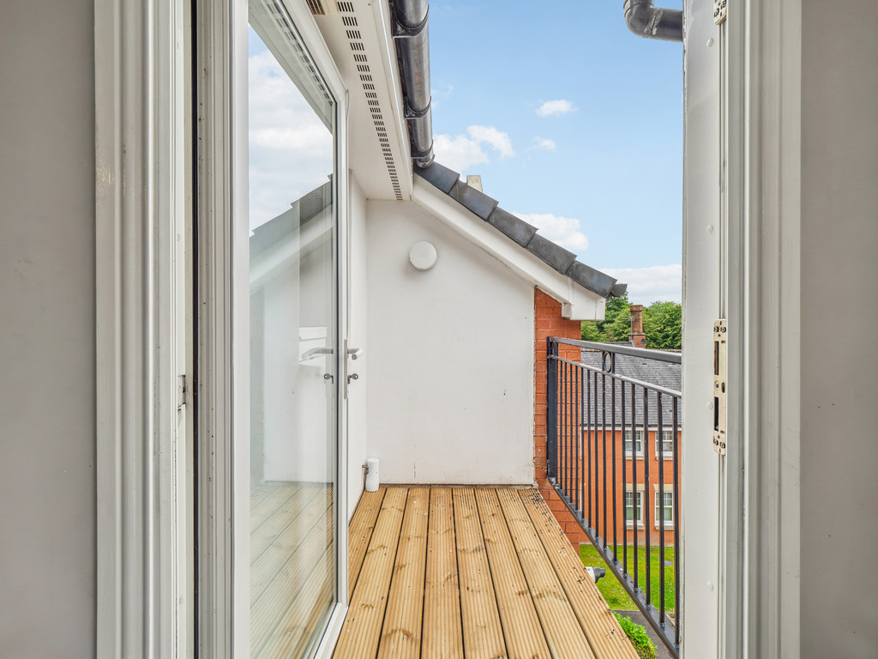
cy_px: 330
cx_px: 439
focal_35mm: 16
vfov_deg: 78.1
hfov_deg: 94.5
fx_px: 406
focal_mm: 8
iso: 200
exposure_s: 1/160
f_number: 8
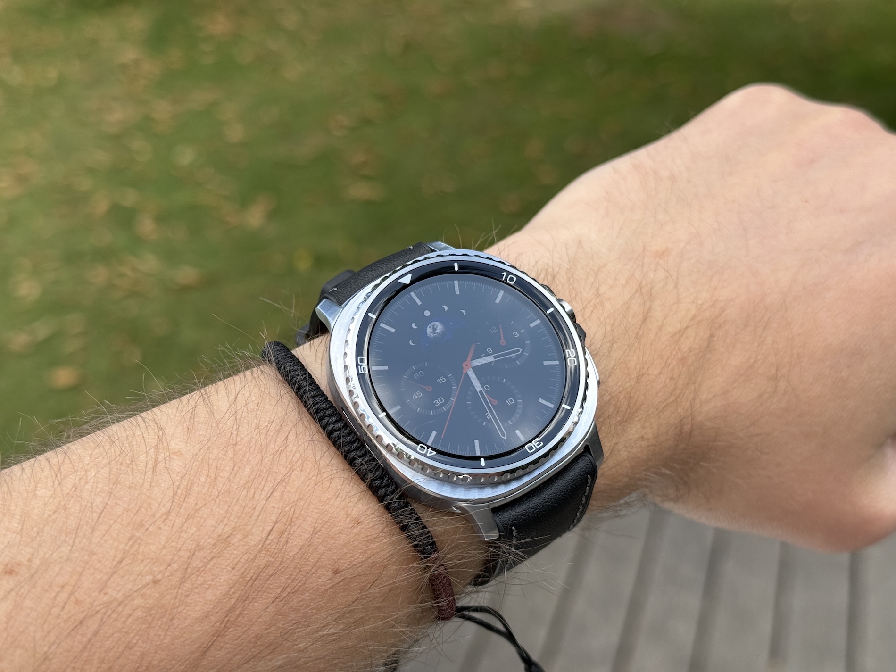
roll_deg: +3.7
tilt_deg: -29.1
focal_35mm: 48
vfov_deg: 30.3
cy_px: 336
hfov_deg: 39.7
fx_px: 1242
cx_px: 448
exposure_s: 1/855
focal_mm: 6.76
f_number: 1.78
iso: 64
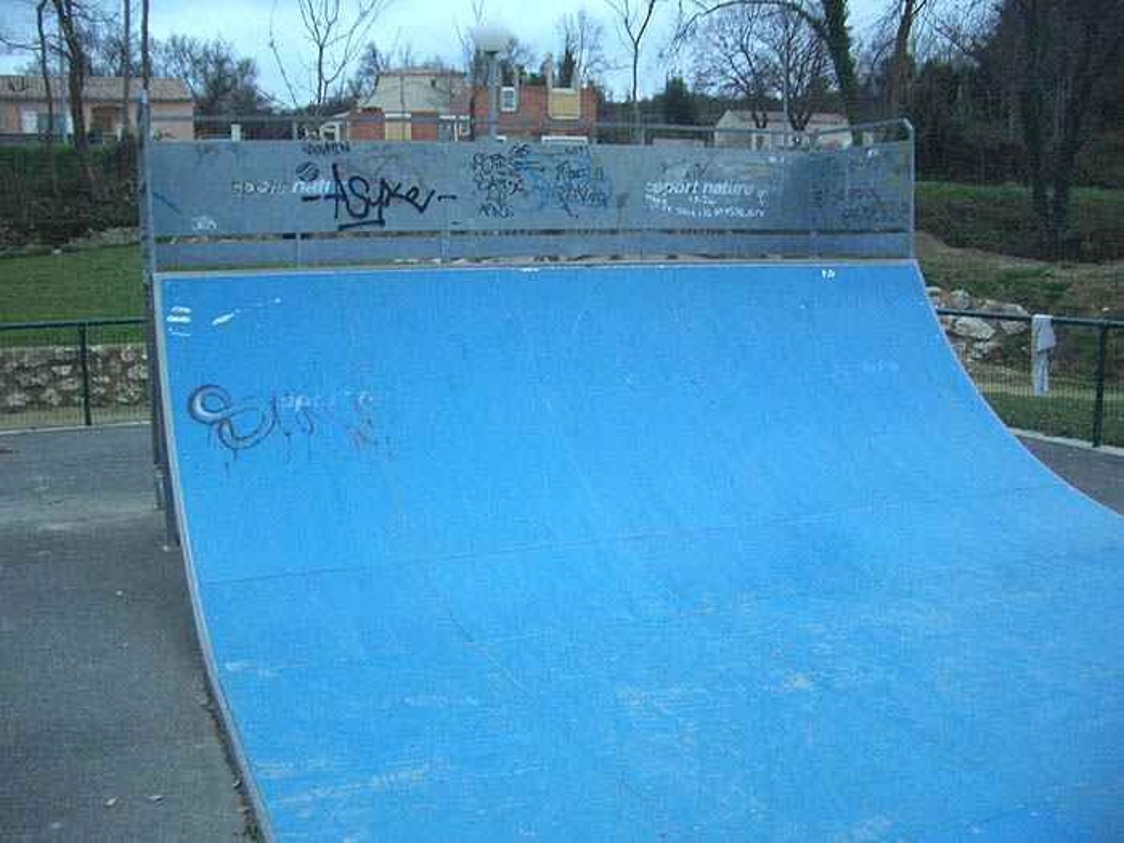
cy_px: 422
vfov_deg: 40.7
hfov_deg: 52.6
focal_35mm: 35
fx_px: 1136
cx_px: 562
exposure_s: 1/60
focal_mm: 5.8
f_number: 2.6
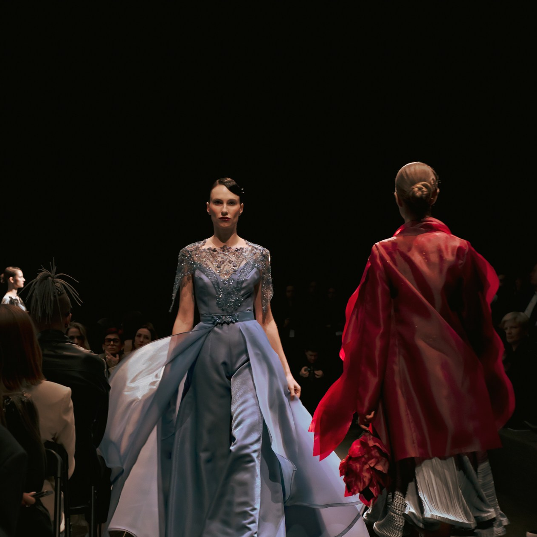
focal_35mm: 80
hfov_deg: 21.7
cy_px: 368
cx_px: 269
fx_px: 1404
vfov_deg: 21.5
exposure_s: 1/125
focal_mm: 62
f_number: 5
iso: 2000
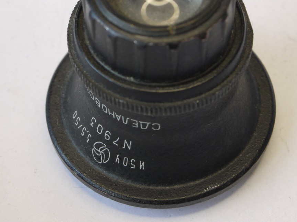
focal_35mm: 97
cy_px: 69
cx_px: 159
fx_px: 832
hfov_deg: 20.2
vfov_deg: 15.2
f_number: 9
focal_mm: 35
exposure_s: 1/10
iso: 400
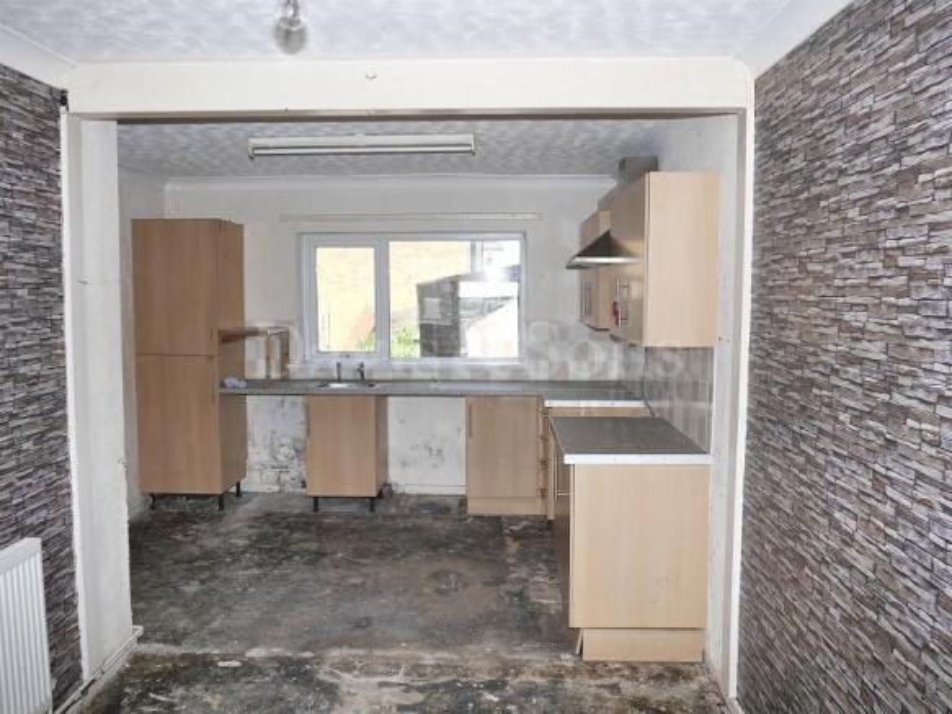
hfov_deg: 63.5
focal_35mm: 28
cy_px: 357
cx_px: 476
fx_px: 770
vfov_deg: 49.7
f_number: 4
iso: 200
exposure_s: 1/250
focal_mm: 14
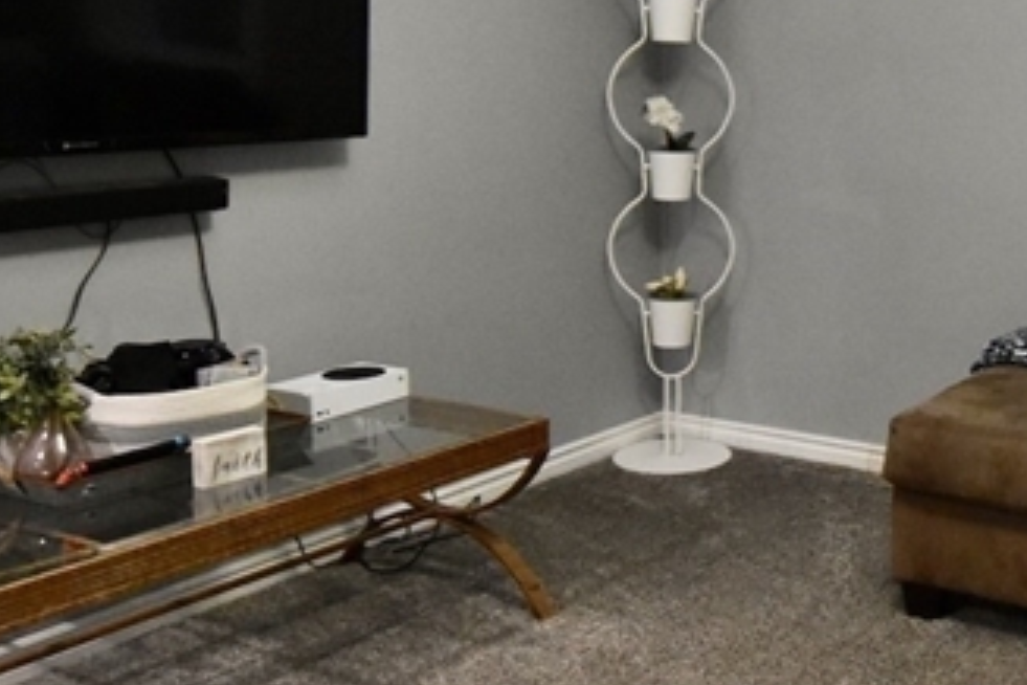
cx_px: 886
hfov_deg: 39.5
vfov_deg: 28.2
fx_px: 1341
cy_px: 165
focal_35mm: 47
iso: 2500
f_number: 3.5
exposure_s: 1/60
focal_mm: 10
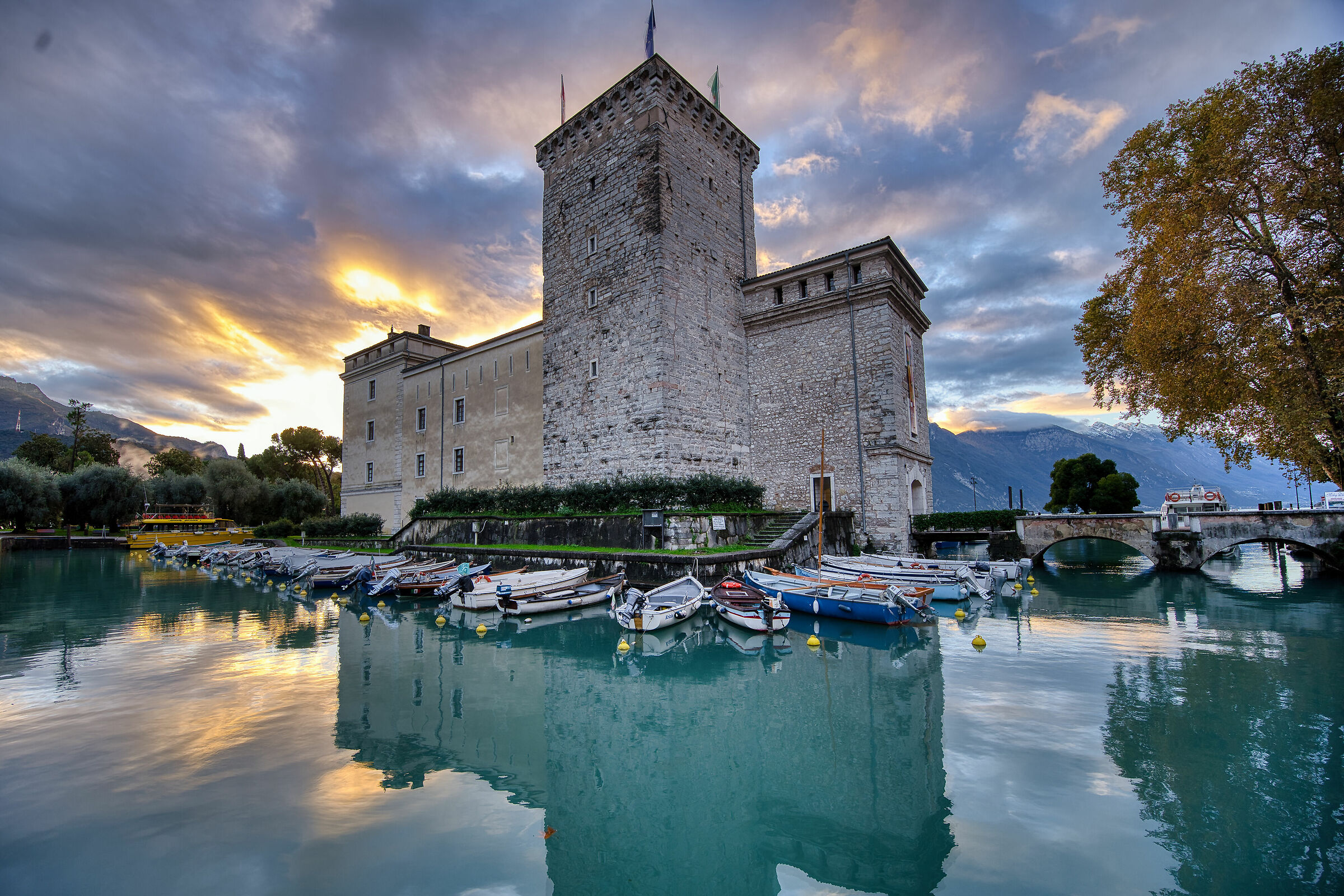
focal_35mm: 14
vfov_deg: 81.2
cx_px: 672
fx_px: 523
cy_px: 448
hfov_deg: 104.3
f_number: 5
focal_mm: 14
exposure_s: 1/80
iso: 125
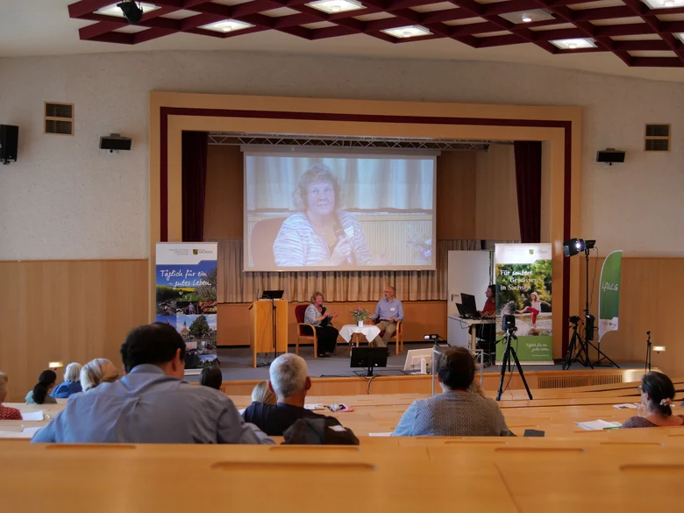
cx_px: 342
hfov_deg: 44.8
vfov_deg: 34.3
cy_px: 256
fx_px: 830
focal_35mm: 42
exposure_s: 1/60
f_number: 4
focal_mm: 21
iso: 1000
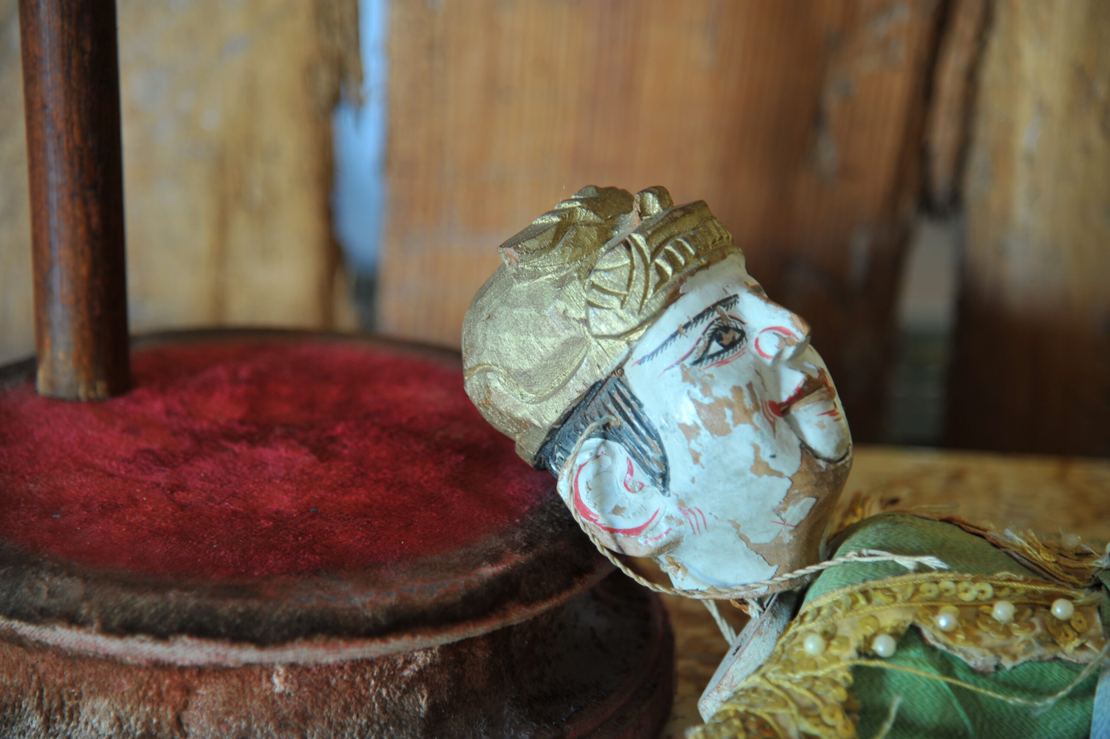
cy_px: 370
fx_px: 3697
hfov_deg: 17.1
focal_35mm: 120
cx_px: 555
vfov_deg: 11.4
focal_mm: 120
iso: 200
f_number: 4
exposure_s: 1/4
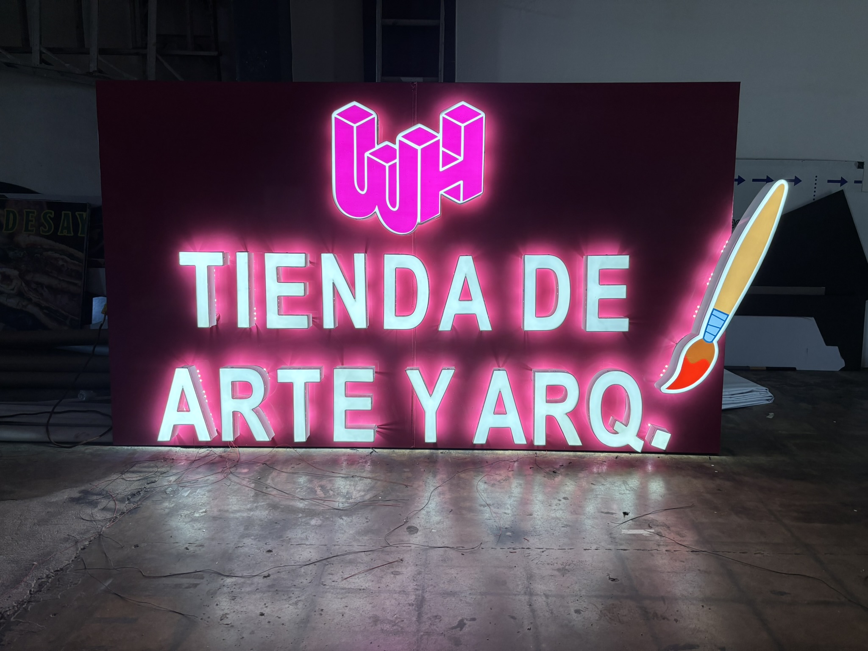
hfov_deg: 67.3
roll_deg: -1.2
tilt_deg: -13.2
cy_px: 326
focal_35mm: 26
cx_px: 434
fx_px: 652
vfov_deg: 53.1
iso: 100
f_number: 1.6
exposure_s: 1/120
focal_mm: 5.96
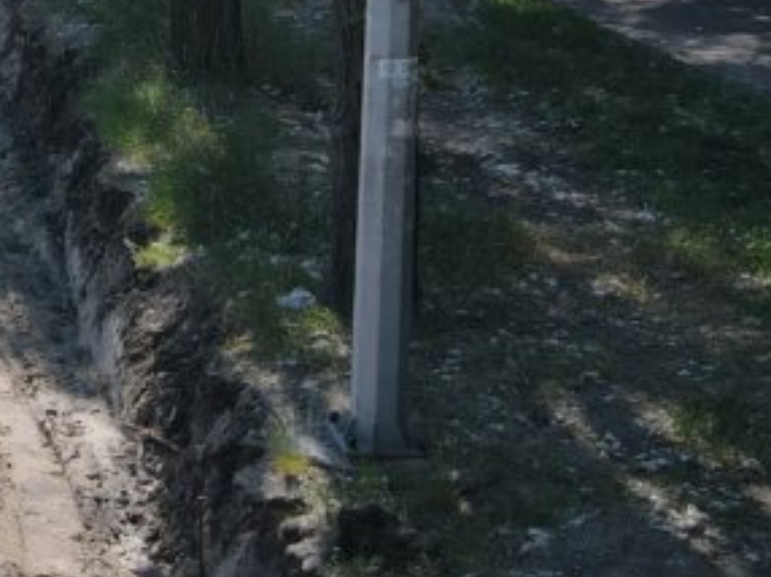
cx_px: -310
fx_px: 1914
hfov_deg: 20.3
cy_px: -167
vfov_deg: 16.3
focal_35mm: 86
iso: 100
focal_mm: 4.5
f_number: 2.8
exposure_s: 1/640
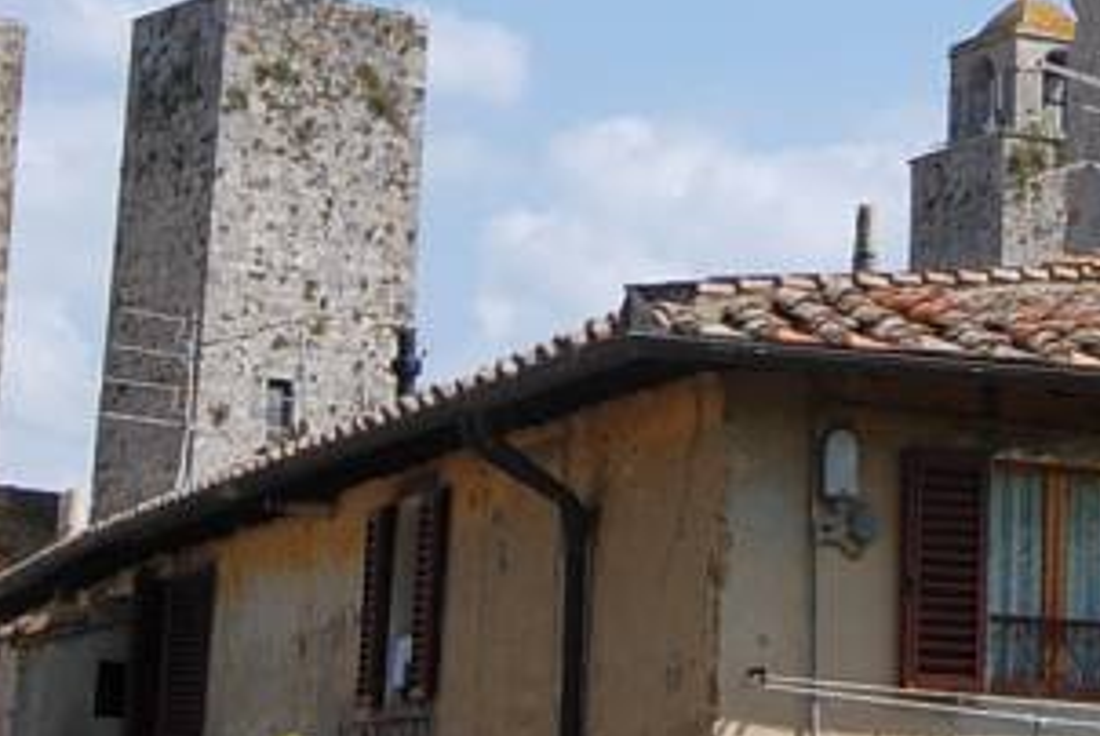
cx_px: 703
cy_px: -124
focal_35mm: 118
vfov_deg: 11.4
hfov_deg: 17.3
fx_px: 3609
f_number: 10
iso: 200
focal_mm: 24
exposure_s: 1/250
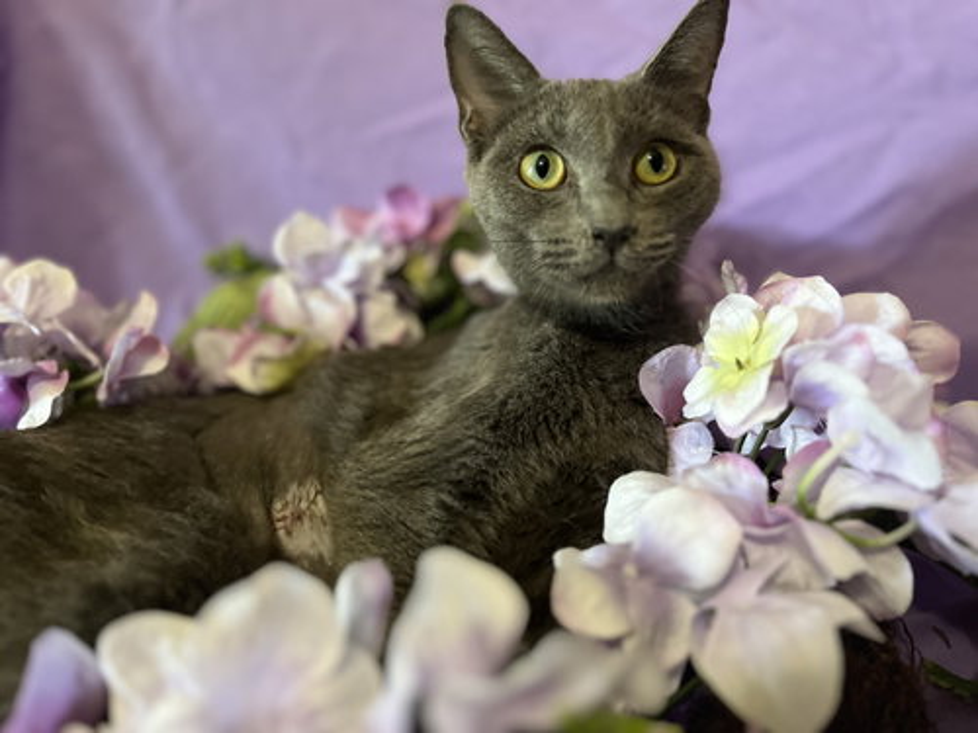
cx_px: 489
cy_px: 366
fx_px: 735
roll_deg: +4.0
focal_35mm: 26
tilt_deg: -21.3
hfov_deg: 67.3
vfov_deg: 53.1
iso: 500
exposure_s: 1/60
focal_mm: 5.1
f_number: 1.6
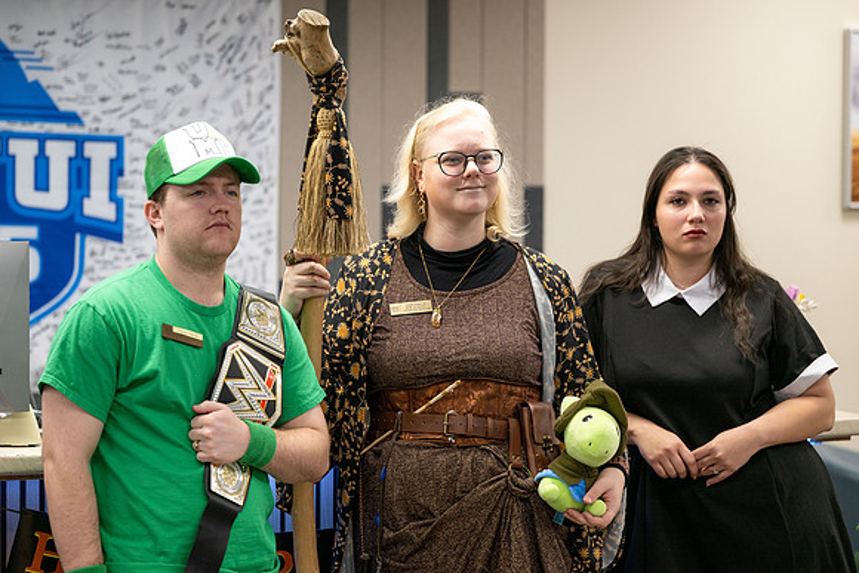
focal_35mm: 101
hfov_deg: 20.1
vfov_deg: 13.5
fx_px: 2420
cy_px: 285
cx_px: 410
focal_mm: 97
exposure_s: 1/250
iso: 400
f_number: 2.8
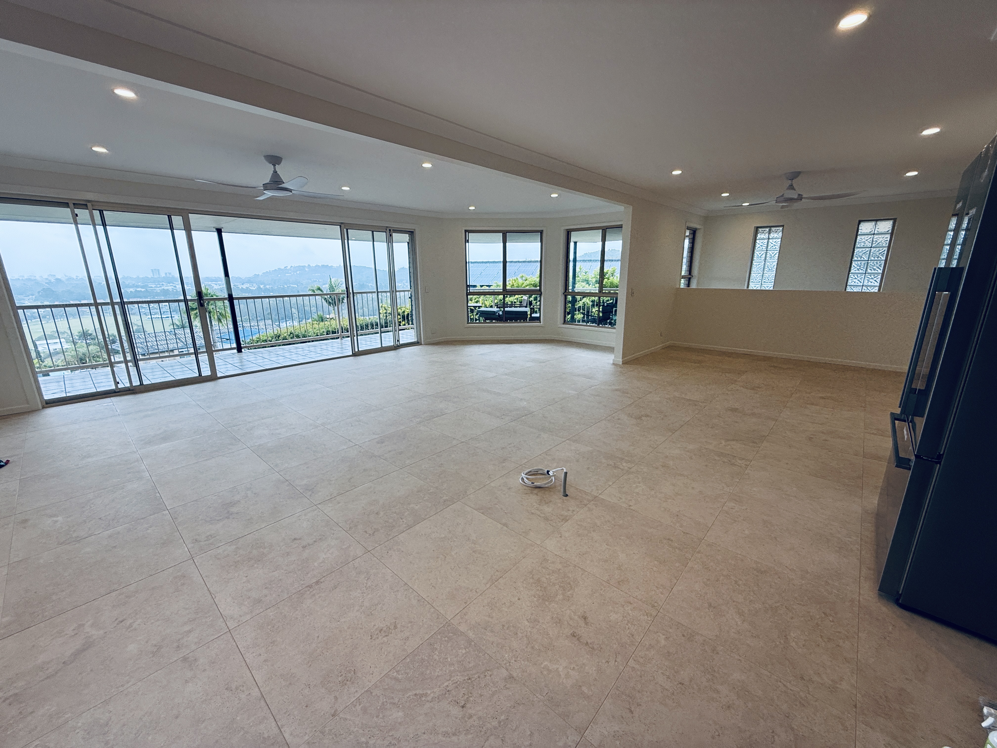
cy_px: 374
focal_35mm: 14
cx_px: 498
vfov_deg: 85.7
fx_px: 403
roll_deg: -0.3
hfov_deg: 102.1
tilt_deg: -14.4
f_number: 2.2
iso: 64
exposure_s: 1/184
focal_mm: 2.22
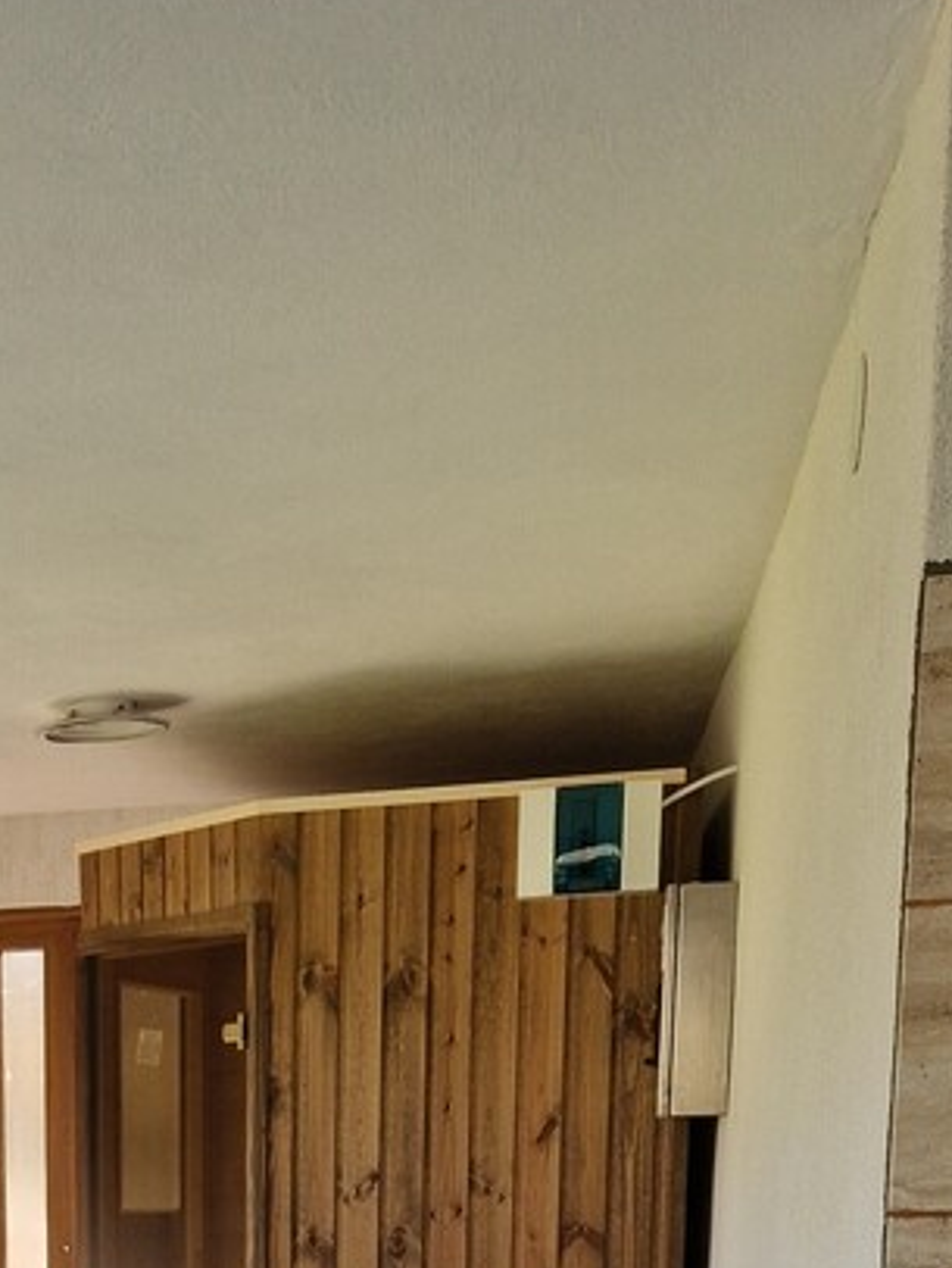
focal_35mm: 58
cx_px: -62
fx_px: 2125
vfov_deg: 29.3
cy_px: 1459
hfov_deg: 23.8
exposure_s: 1/180
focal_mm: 5.4
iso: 50
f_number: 1.8
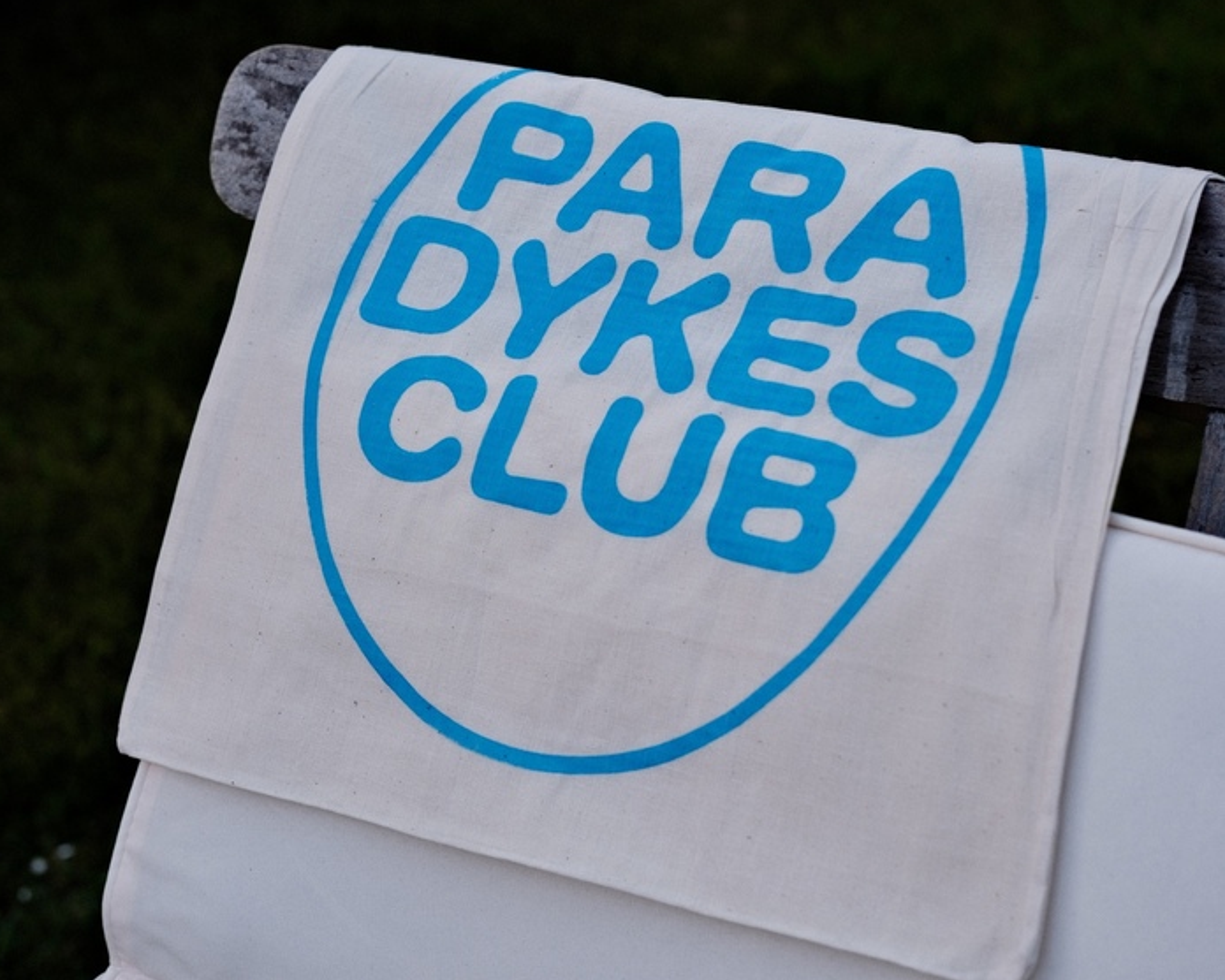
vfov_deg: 20.4
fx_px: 2720
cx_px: 611
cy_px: 341
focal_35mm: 75
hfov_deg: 25.4
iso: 250
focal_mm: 35
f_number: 3.2
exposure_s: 1/150
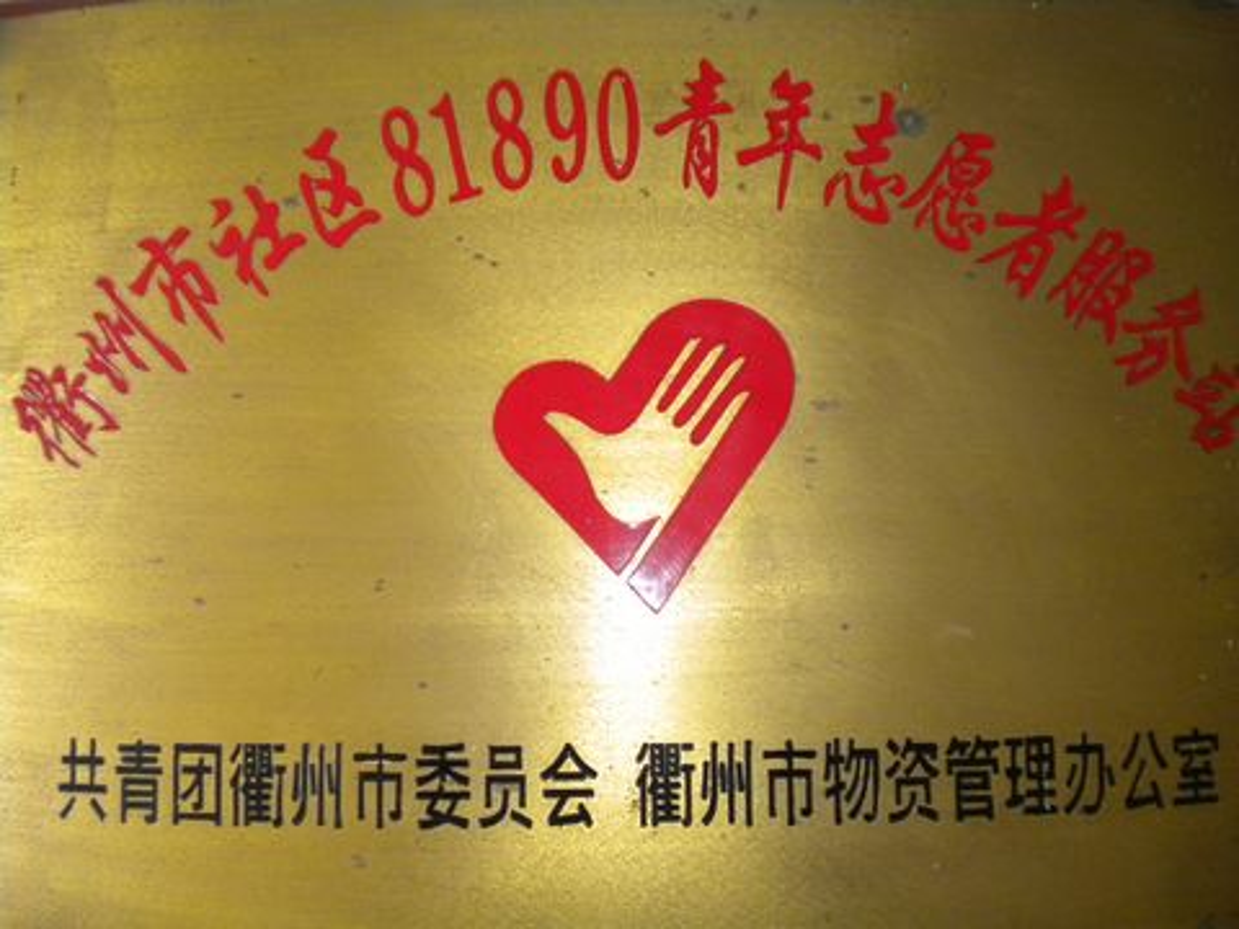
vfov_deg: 40.7
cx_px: 620
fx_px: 1253
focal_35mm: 35
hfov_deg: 52.6
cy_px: 464
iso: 400
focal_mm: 6.3
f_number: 3.1
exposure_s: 1/30
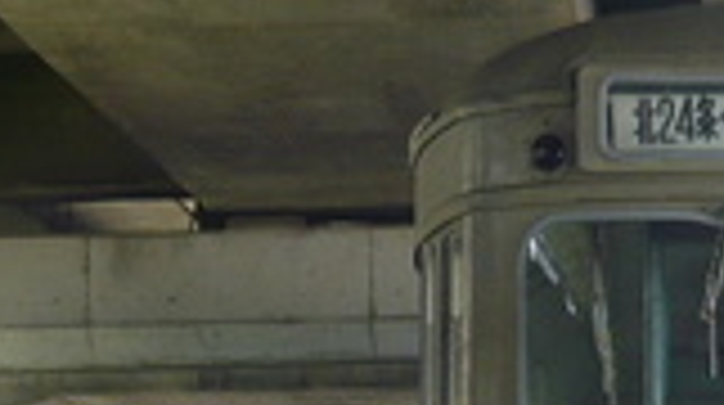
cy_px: 457
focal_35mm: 188
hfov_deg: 11.5
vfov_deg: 6.4
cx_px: 459
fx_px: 3604
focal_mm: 6.8
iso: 100
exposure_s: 1/50
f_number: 3
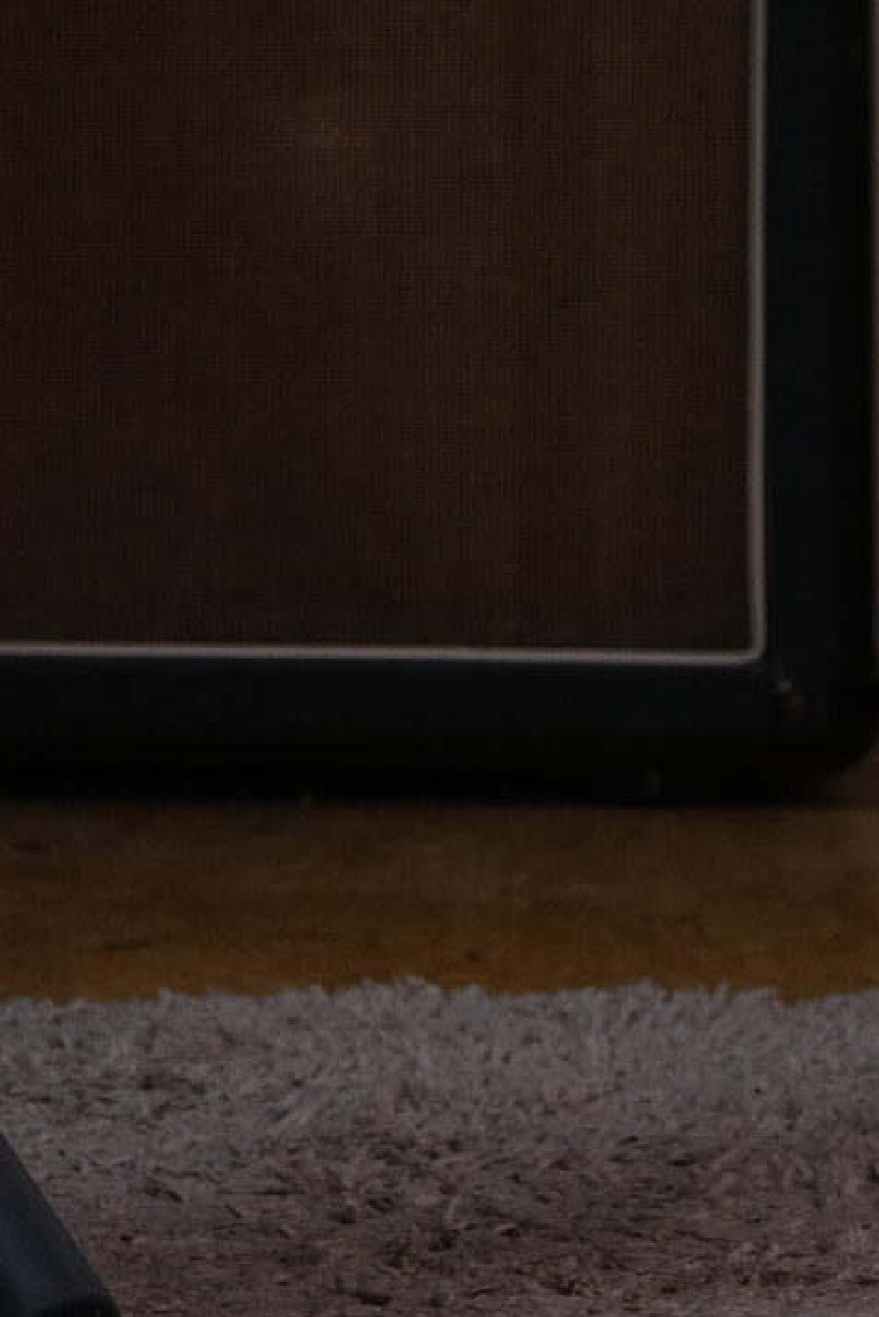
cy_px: -693
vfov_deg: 7.4
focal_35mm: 272
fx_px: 9956
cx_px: -506
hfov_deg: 5.0
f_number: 5
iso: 800
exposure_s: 1/180
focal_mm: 50.5
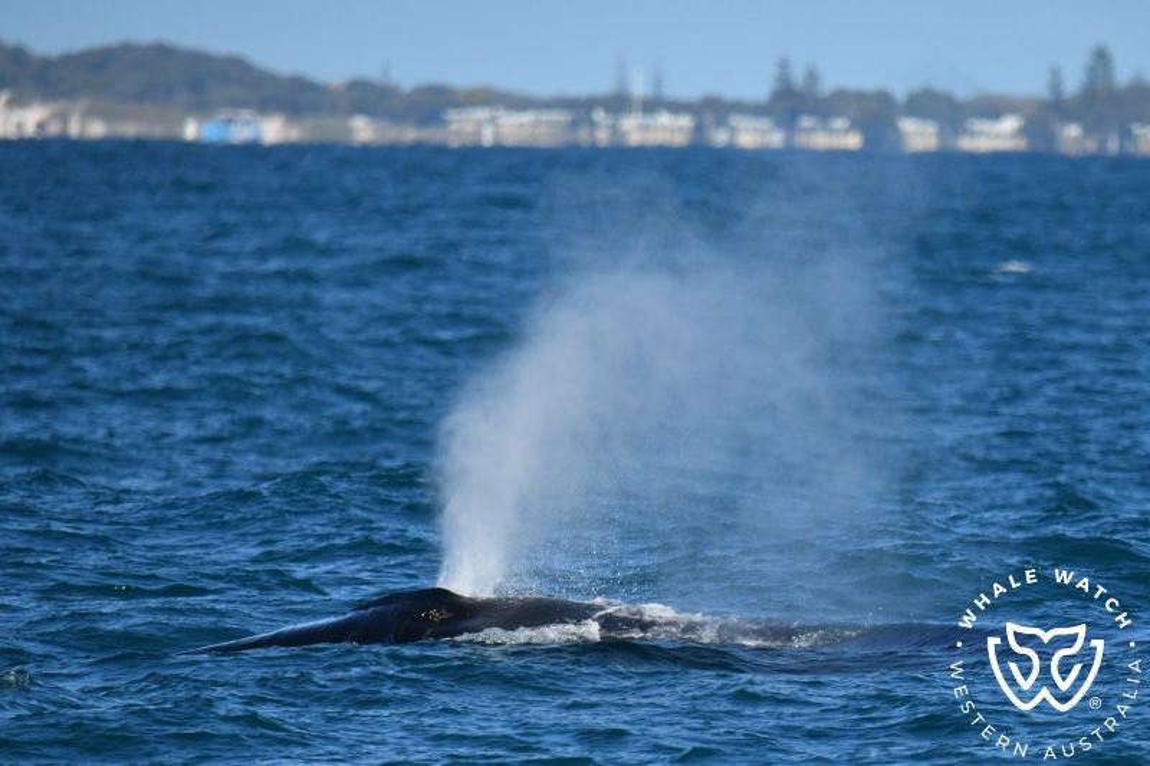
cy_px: 383
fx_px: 19161
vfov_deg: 2.3
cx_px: 575
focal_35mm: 600
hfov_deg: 3.4
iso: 1250
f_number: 6.3
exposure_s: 1/8000
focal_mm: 600
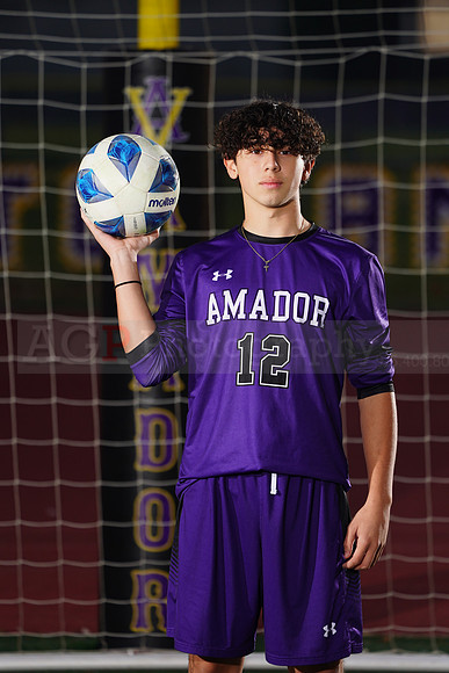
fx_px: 6749
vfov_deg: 5.7
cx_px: 224
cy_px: 336
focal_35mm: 361
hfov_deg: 3.8
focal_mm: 361
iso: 200
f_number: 7.1
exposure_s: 1/200
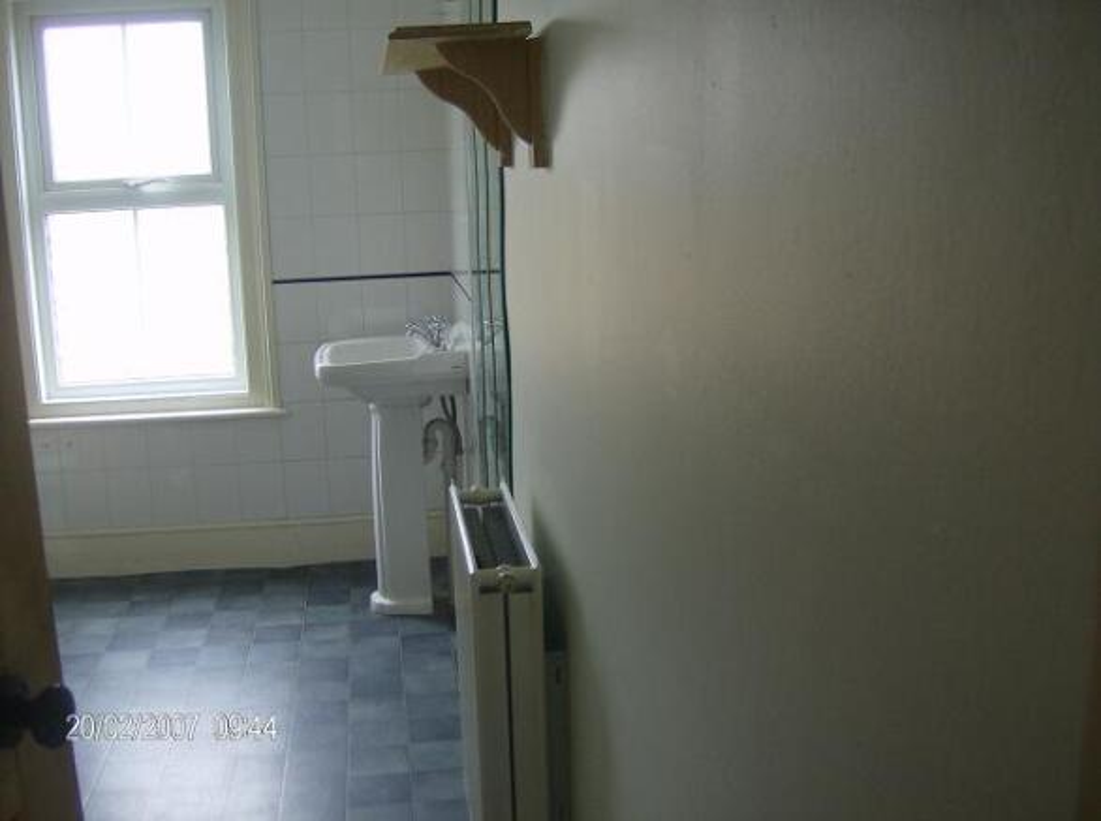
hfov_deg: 51.4
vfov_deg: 39.5
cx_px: 550
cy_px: 410
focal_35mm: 36
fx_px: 1143
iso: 179
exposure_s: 1/64
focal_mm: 6
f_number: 2.8
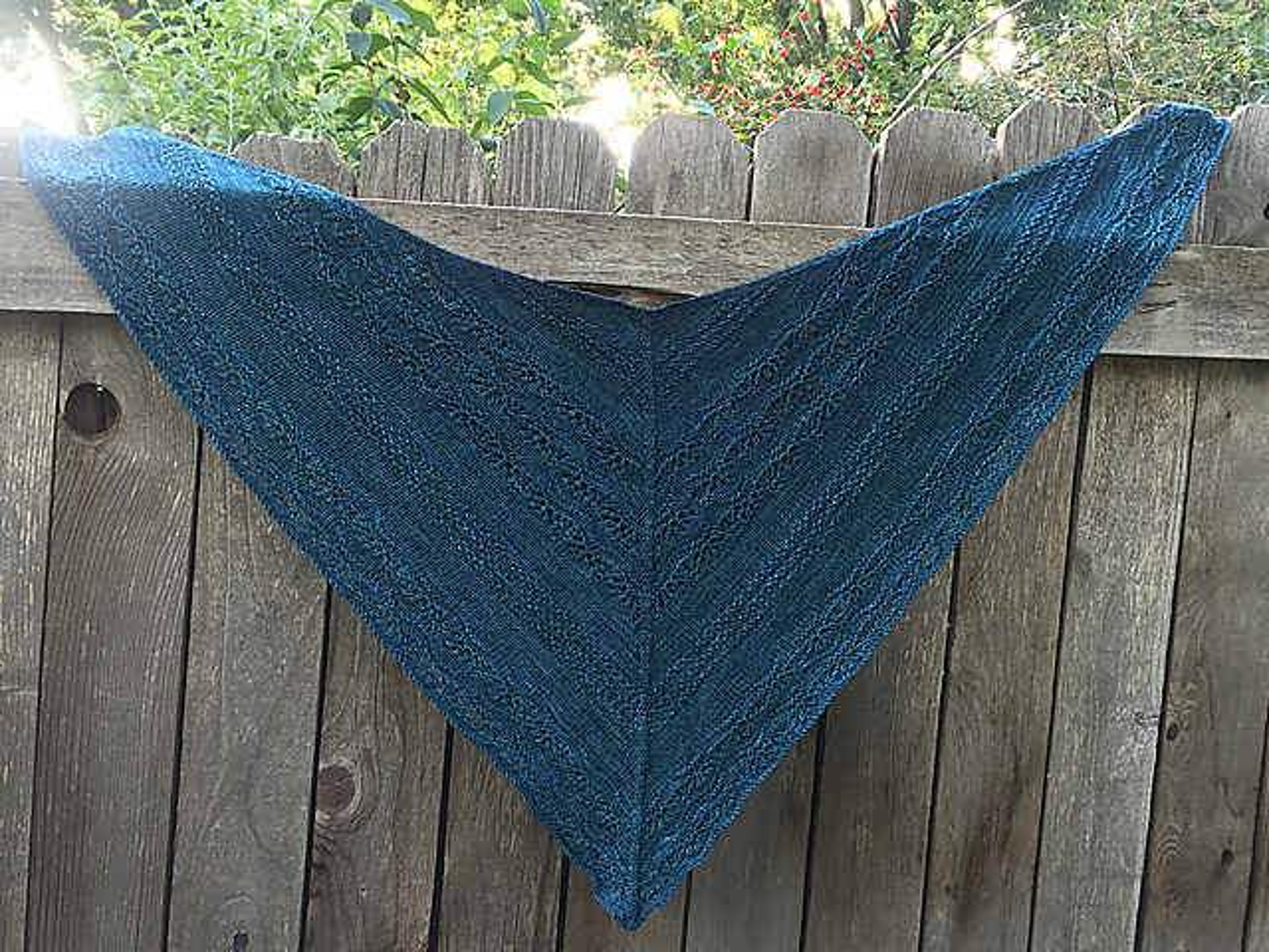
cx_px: 634
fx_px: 1063
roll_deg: +1.7
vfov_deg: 48.2
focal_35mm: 29
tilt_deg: -5.1
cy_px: 476
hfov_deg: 61.7
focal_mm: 4.15
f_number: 2.2
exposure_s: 1/60
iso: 40
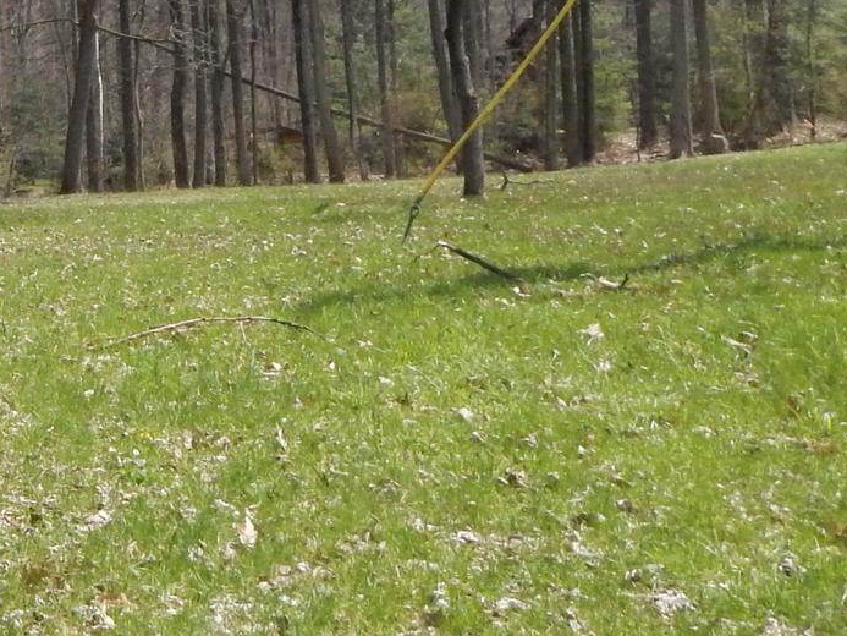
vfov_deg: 20.8
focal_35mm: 68
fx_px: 1664
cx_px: -302
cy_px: -18
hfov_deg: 24.3
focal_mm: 4
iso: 400
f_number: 6
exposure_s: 1/800
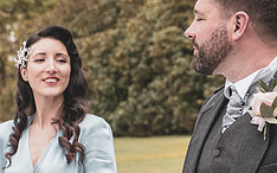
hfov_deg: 7.4
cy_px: 38
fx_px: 2113
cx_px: 404
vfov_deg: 4.7
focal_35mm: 280
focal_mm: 70
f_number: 5.6
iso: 500
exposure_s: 1/500
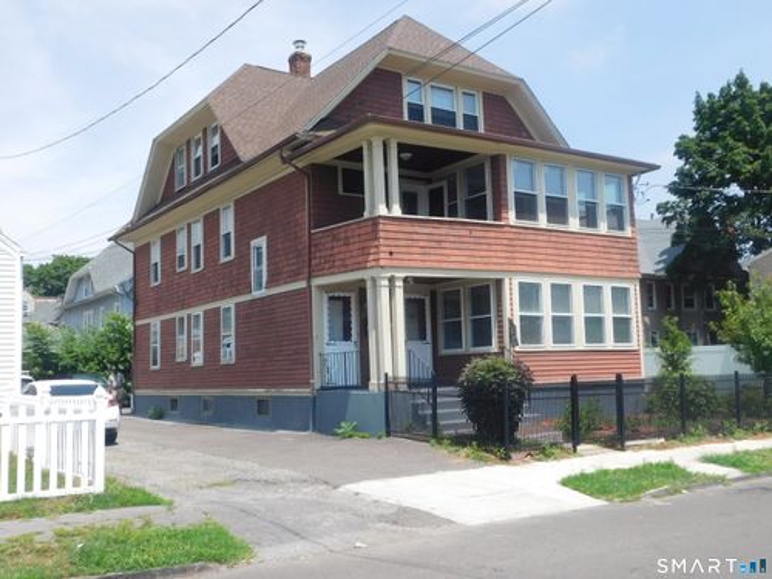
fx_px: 803
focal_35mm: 36
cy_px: 290
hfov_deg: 51.4
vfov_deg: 39.7
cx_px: 386
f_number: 3.5
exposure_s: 1/1000
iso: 125
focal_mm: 6.3
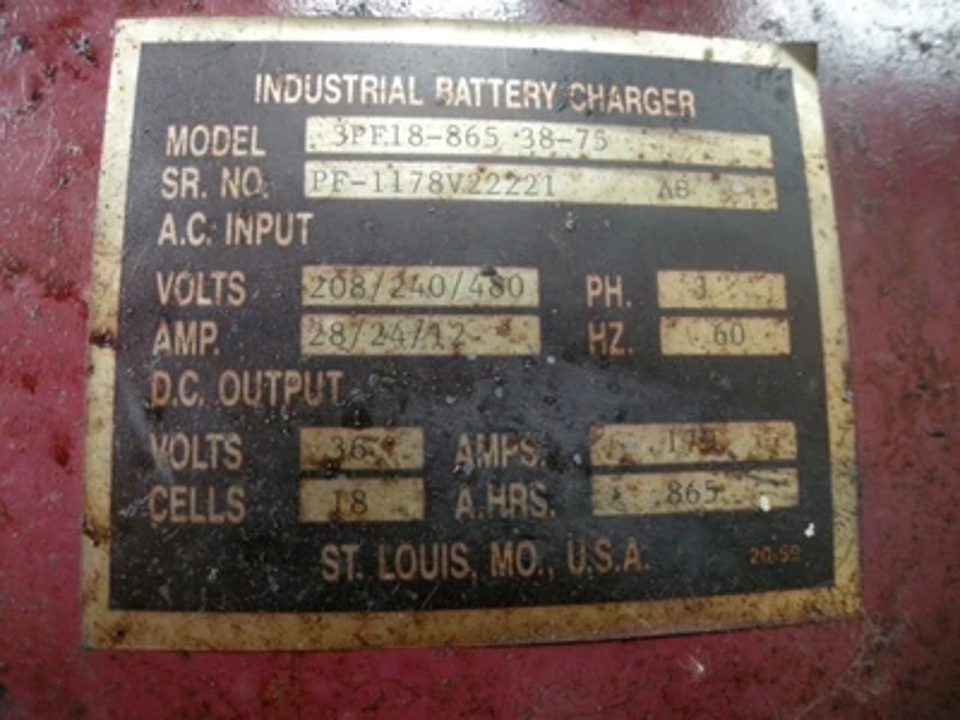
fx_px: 971
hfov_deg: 52.6
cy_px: 360
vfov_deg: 40.7
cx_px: 480
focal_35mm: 35
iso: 400
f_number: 2.7
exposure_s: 1/15.8
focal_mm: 7.5
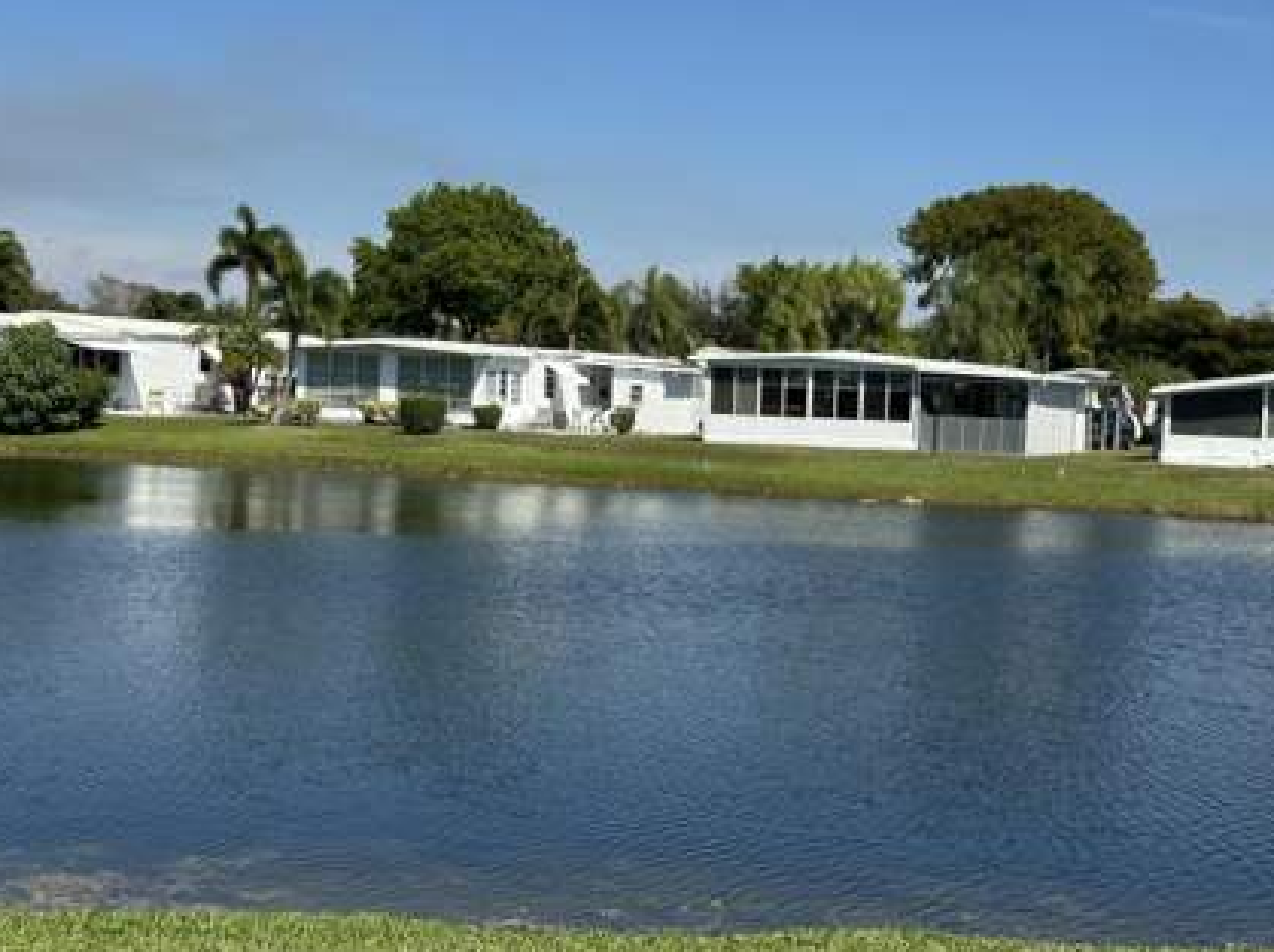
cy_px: 461
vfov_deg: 26.5
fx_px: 2021
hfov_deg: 34.9
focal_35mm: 55
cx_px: 711
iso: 64
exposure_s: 1/4785
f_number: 1.78
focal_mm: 6.86
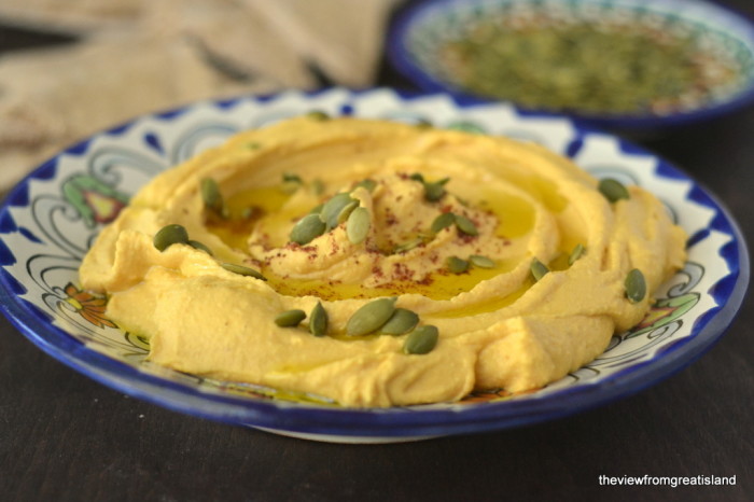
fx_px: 1570
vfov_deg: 18.2
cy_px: 251
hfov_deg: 27.0
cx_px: 377
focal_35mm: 75
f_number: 2.8
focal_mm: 50
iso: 1400
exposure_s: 1/500
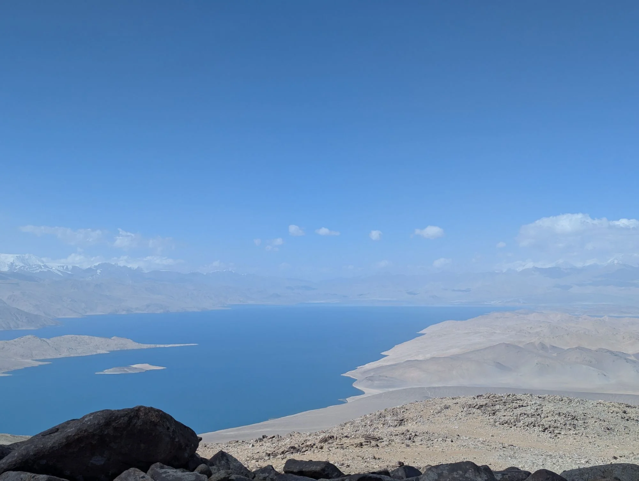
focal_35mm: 48
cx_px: 320
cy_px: 240
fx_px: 887
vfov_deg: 30.3
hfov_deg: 39.6
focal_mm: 6.81
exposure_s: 1/3333
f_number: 1.85
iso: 54
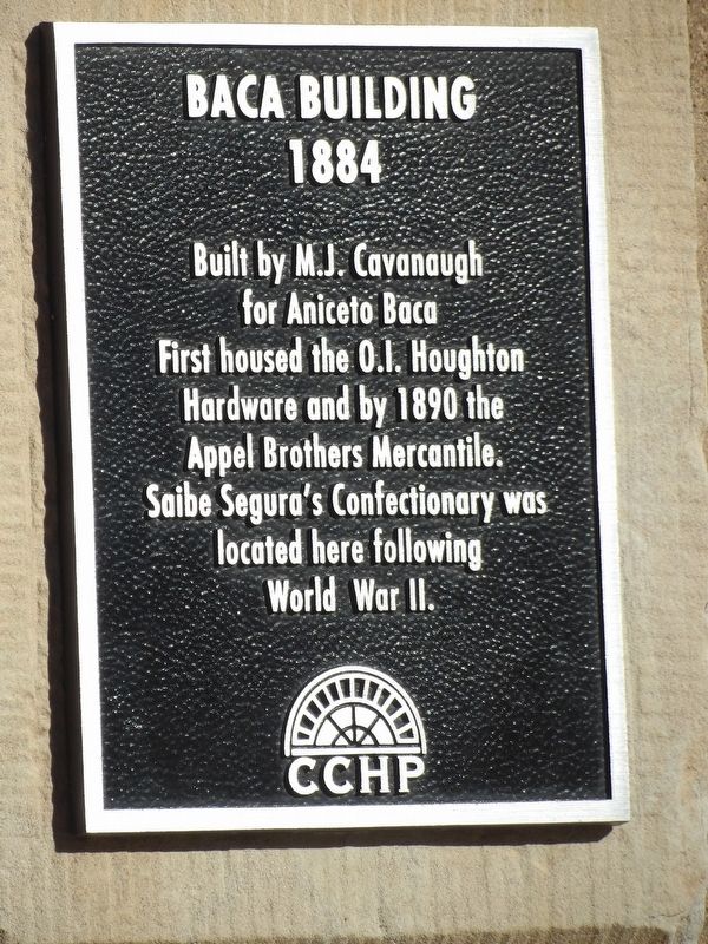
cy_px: 472
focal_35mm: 604
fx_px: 16471
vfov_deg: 3.3
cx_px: 354
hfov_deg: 2.5
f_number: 4.2
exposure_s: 1/871
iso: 100
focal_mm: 108.3
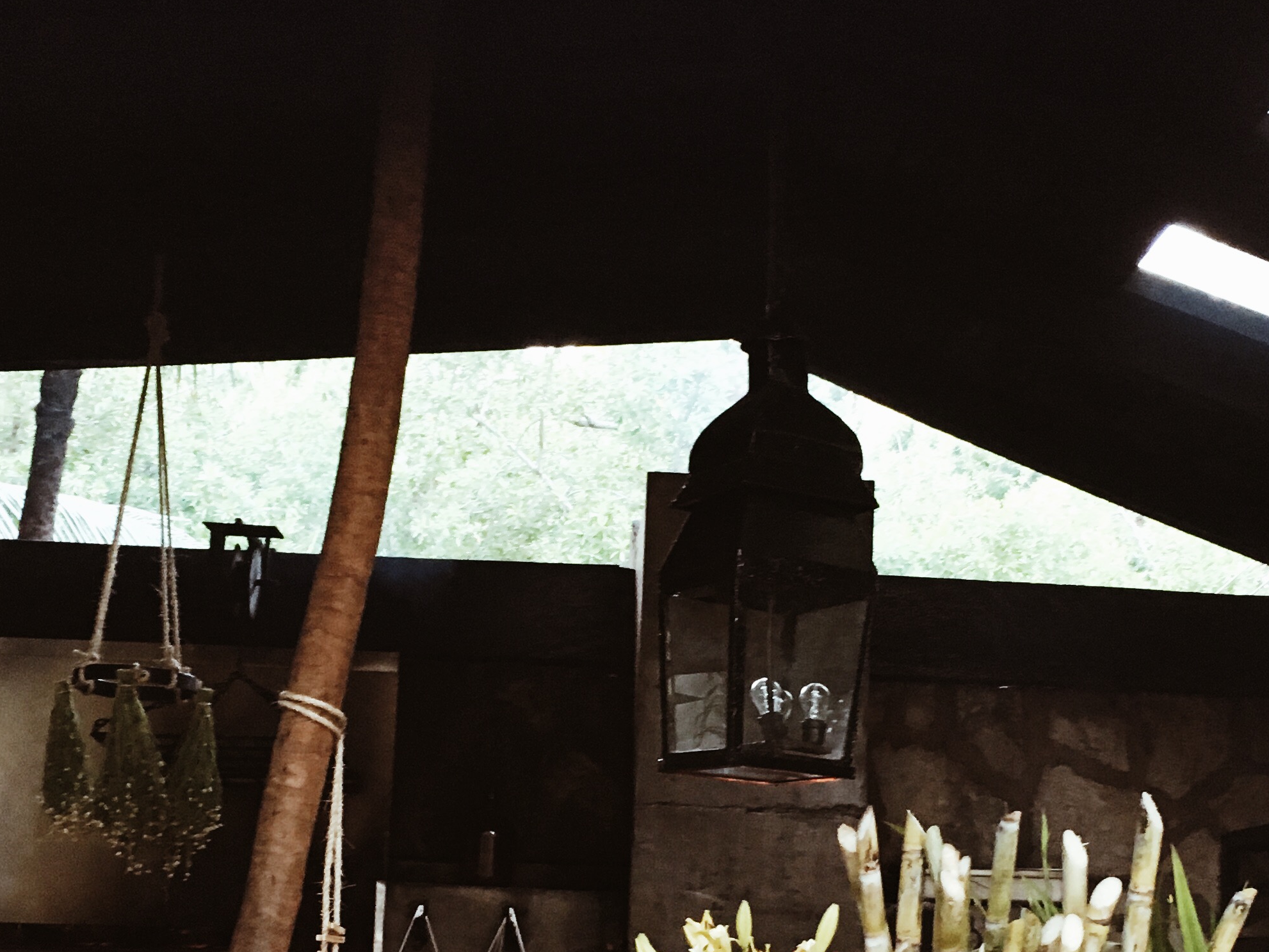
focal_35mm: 59
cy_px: 716
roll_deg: -2.8
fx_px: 2163
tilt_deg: +7.6
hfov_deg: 32.7
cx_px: 694
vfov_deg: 24.5
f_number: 2.2
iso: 160
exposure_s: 1/30
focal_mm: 4.15
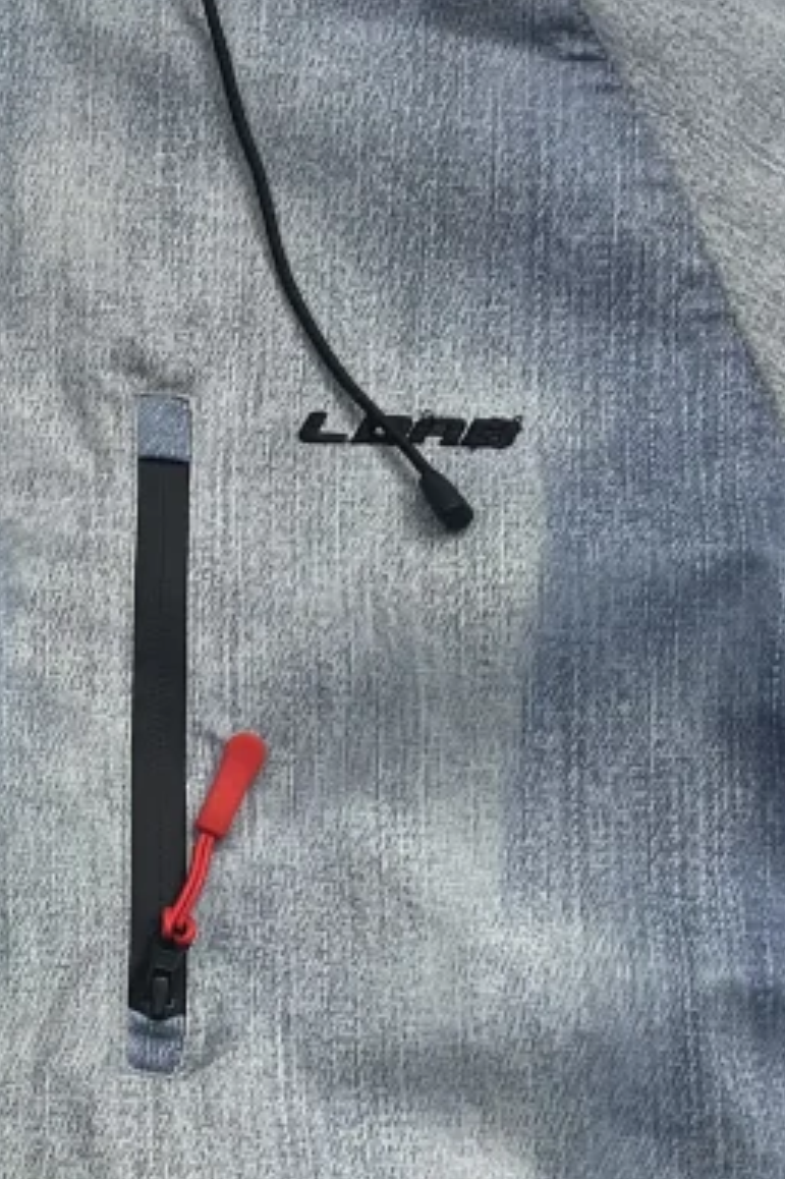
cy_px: 871
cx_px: -134
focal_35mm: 101
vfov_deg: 20.1
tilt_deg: -76.3
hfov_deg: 13.2
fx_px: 3306
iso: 40
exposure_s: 1/166
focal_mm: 5.7
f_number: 1.5
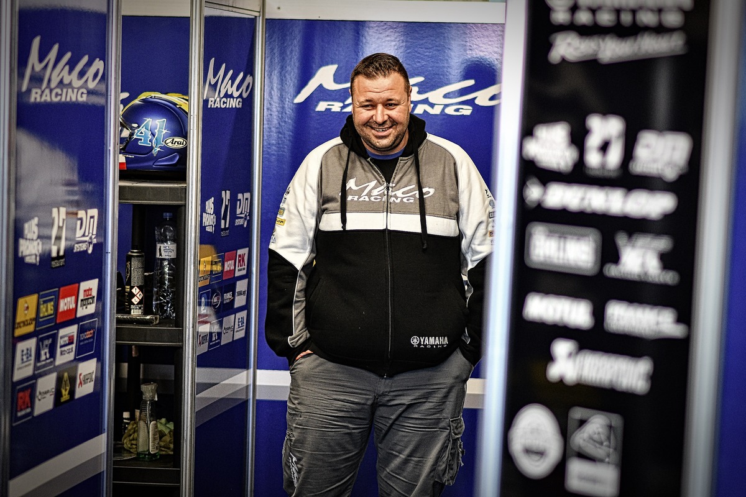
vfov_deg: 10.8
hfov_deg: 16.1
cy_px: 248
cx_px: 373
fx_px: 2642
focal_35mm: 128
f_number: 2.2
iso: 900
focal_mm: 85
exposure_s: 1/320
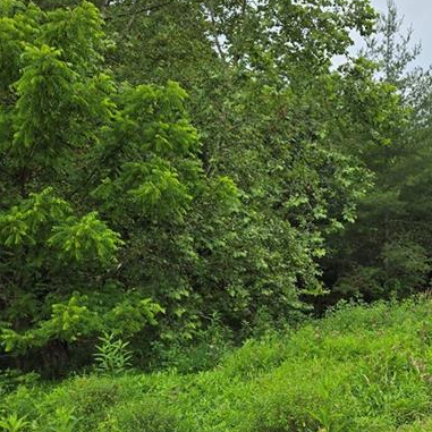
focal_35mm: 41
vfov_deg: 40.0
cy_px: 312
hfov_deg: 39.8
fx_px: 579
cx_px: 323
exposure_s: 1/854
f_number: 1.8
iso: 25
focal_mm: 5.4
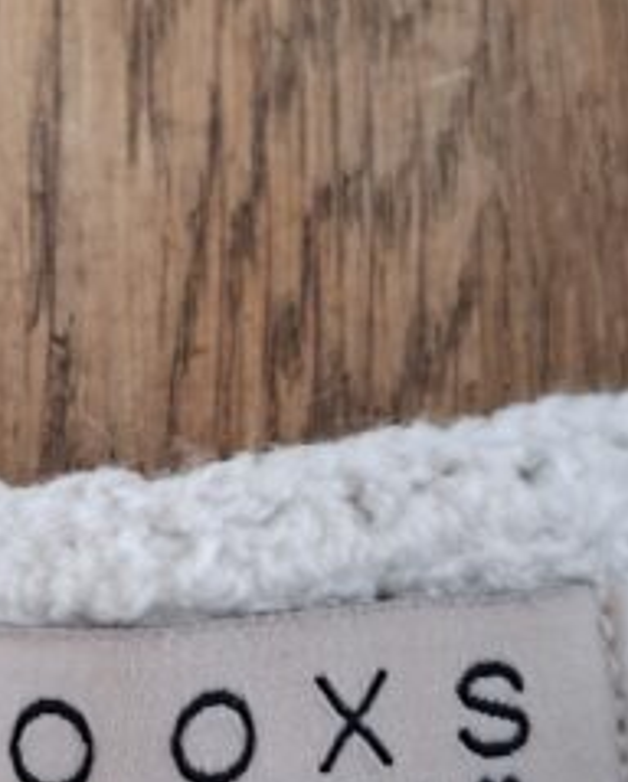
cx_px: 157
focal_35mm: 75
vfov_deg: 25.3
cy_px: 458
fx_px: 1738
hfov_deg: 20.3
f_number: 1.8
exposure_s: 1/25
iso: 400
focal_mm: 5.54
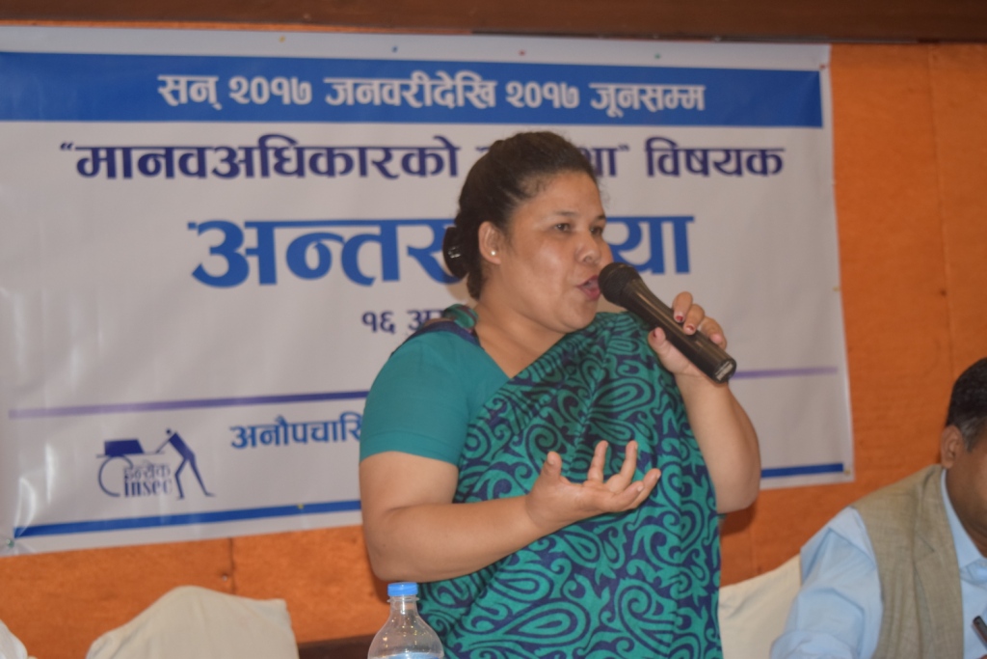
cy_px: 330
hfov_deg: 33.4
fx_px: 1645
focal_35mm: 60
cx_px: 494
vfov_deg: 22.6
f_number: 5
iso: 900
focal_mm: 40
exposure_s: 1/60
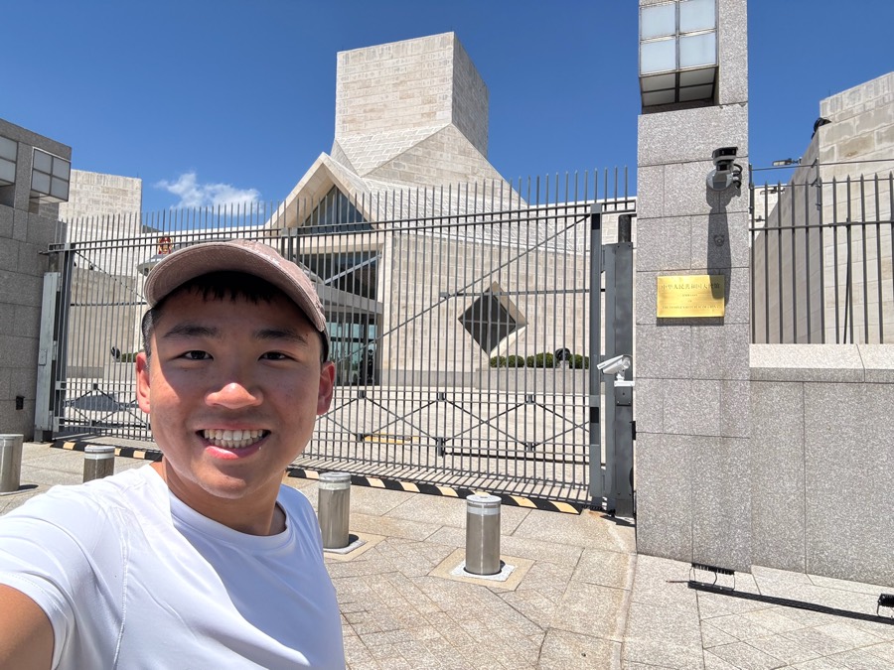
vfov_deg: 58.9
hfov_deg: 73.9
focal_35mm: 23
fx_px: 594
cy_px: 335
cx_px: 447
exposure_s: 1/1199
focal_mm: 2.69
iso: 25
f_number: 1.9
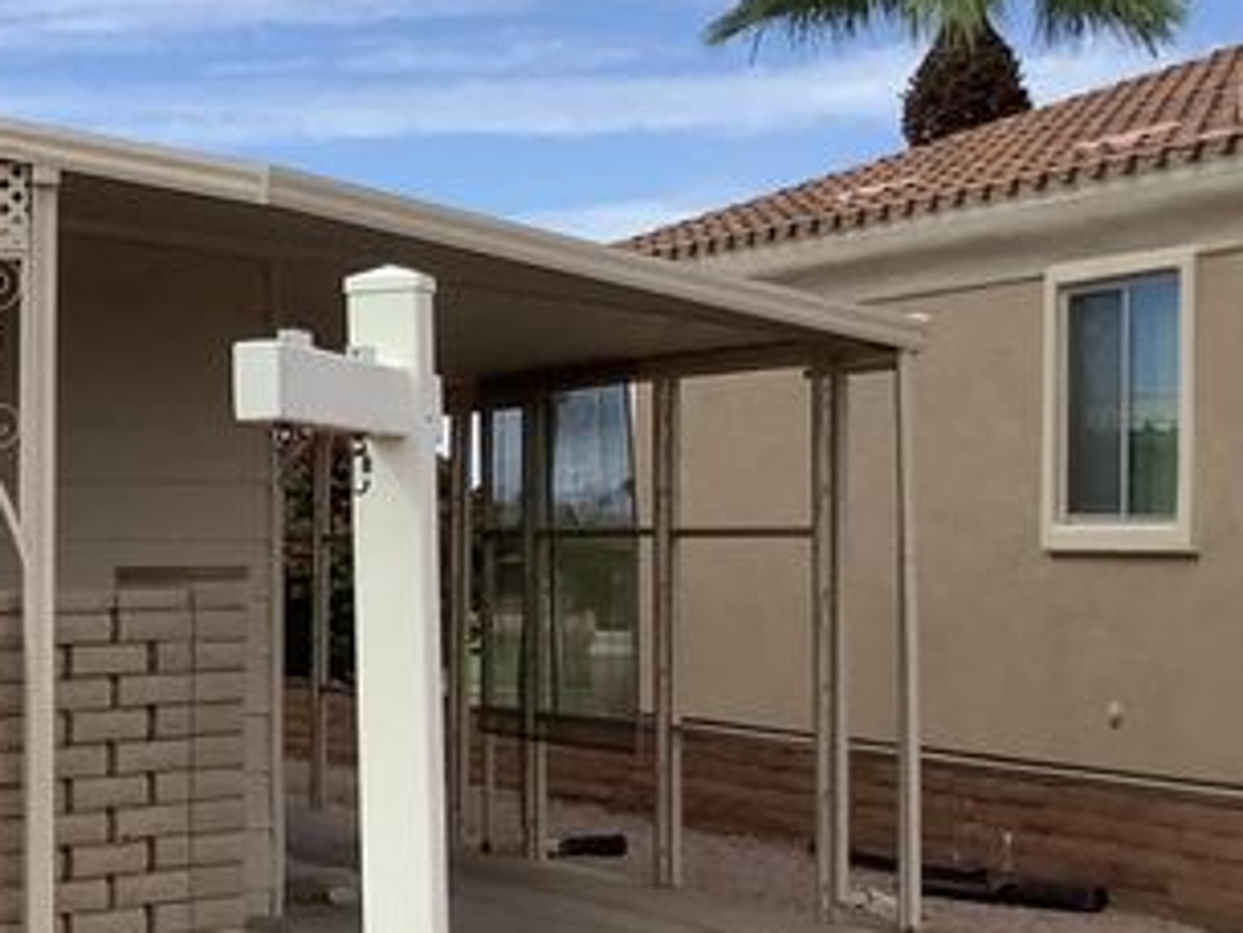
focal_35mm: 104
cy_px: 632
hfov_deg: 16.8
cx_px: -709
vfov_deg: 14.2
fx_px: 3736
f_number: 2.4
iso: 25
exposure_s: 1/1631
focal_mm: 3.3
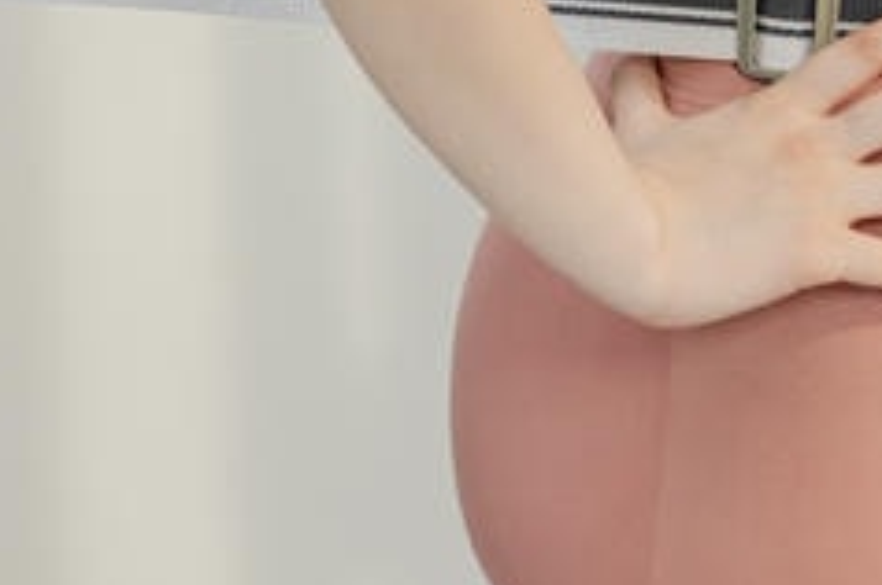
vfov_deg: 4.3
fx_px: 7658
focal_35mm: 313
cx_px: 700
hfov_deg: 6.6
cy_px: -578
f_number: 3.2
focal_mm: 62
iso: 400
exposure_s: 1/320
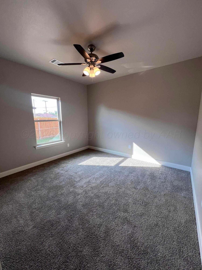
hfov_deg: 89.9
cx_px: 101
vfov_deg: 106.2
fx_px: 101
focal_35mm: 13
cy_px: 135
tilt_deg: -8.8
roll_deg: -0.3
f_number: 1.8
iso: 50
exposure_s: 1/120
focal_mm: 1.57
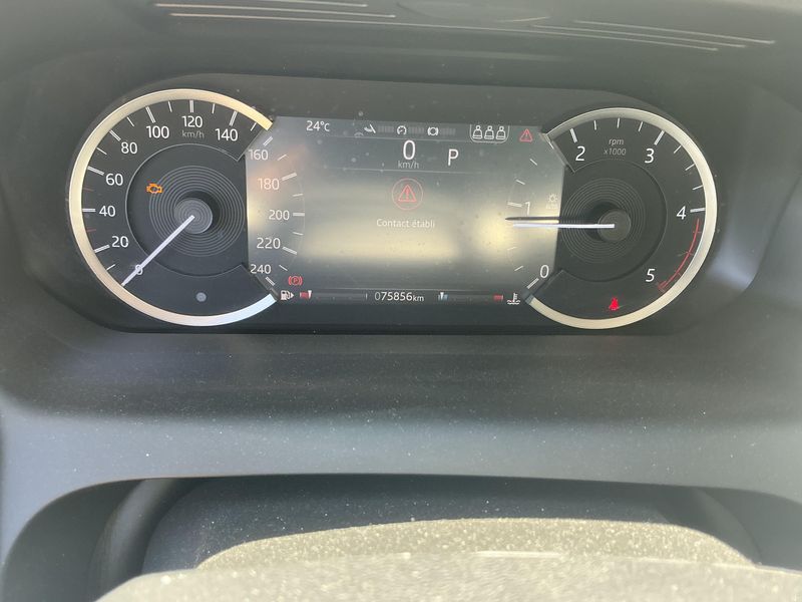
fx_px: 649
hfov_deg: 63.4
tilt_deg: -32.4
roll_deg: +5.7
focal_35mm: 28
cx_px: 401
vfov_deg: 49.7
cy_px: 301
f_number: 1.8
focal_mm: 3
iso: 64
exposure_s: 1/122
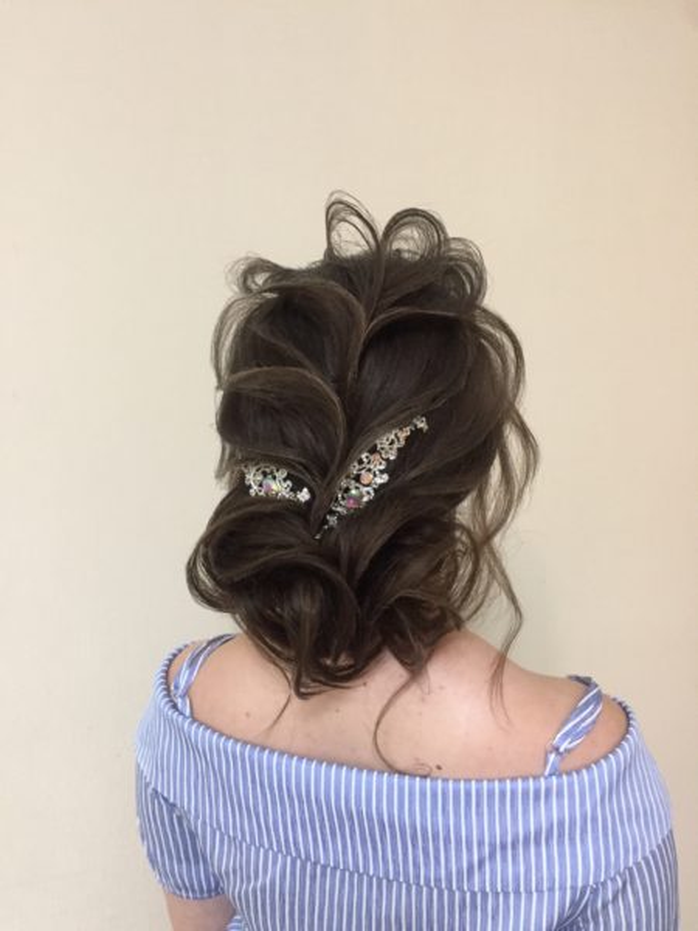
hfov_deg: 48.2
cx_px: 349
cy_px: 466
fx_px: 780
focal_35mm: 29
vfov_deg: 61.7
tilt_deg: -5.8
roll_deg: -0.1
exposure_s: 1/33
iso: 250
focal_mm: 4.15
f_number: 2.2
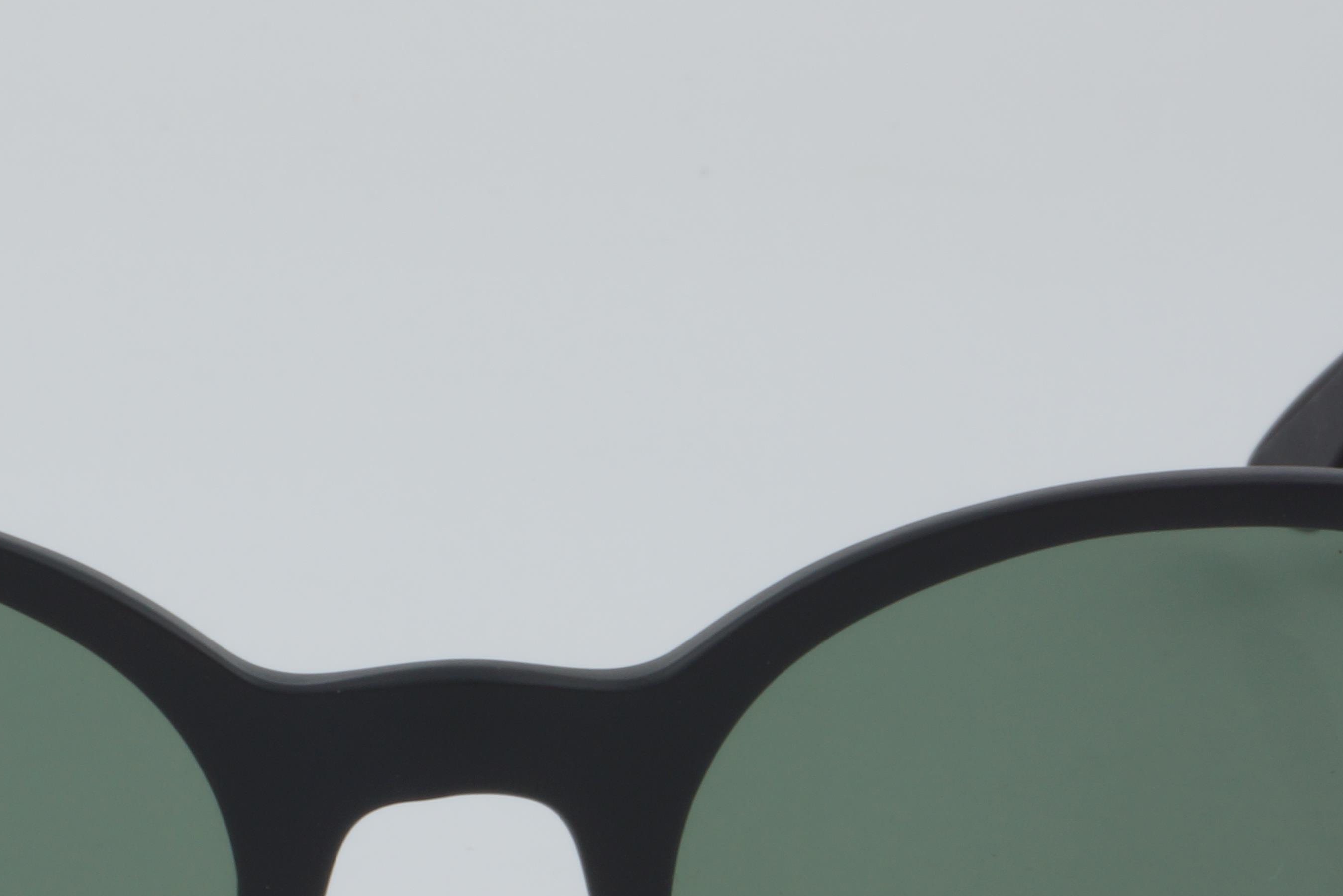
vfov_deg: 9.1
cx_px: 446
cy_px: 764
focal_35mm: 150
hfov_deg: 13.7
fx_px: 5600
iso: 100
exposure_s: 1/3
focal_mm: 45
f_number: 32
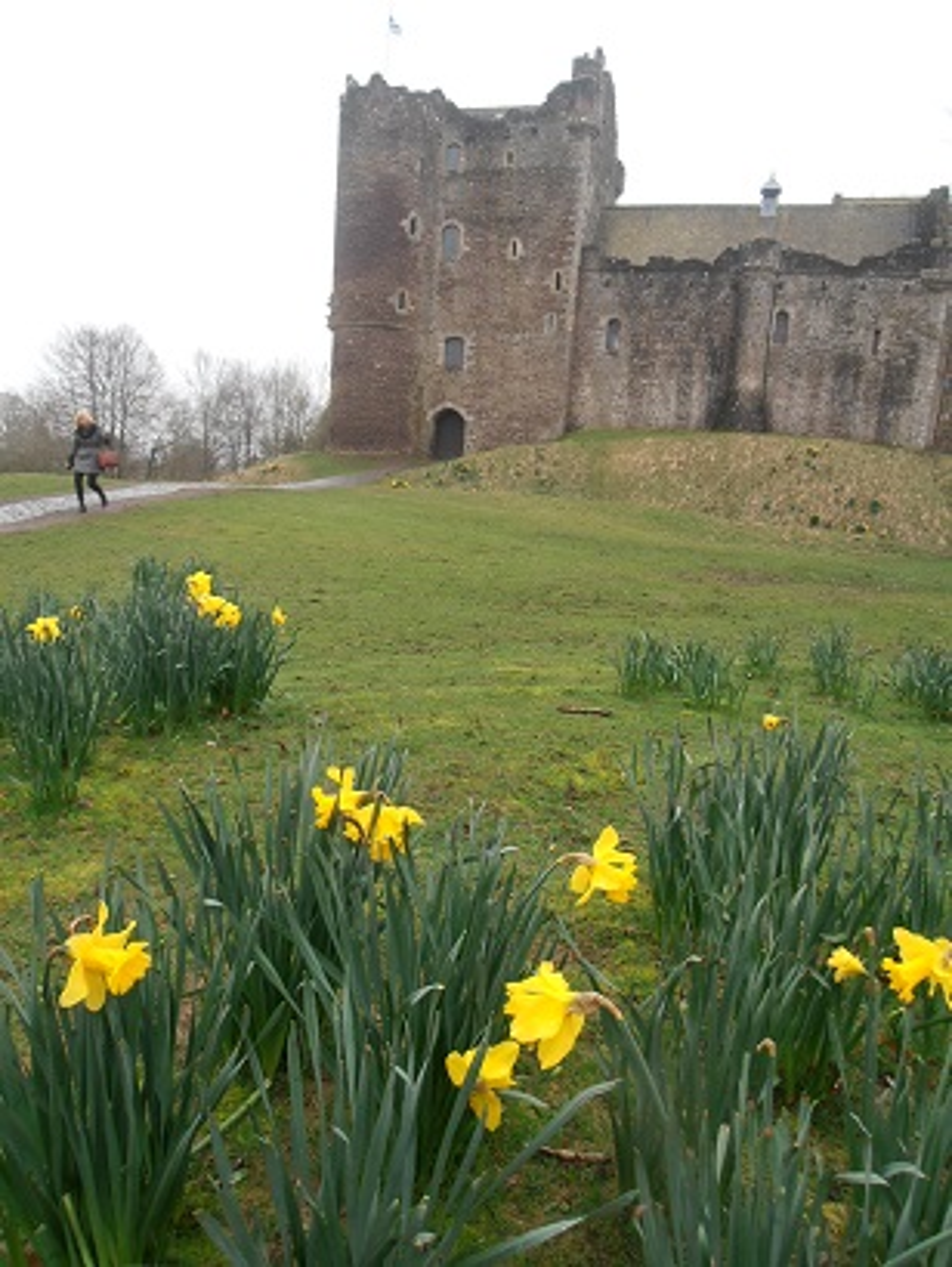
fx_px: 879
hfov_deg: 56.9
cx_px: 476
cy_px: 634
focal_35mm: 24
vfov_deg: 71.6
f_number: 3
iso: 80
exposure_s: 1/60
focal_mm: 4.2
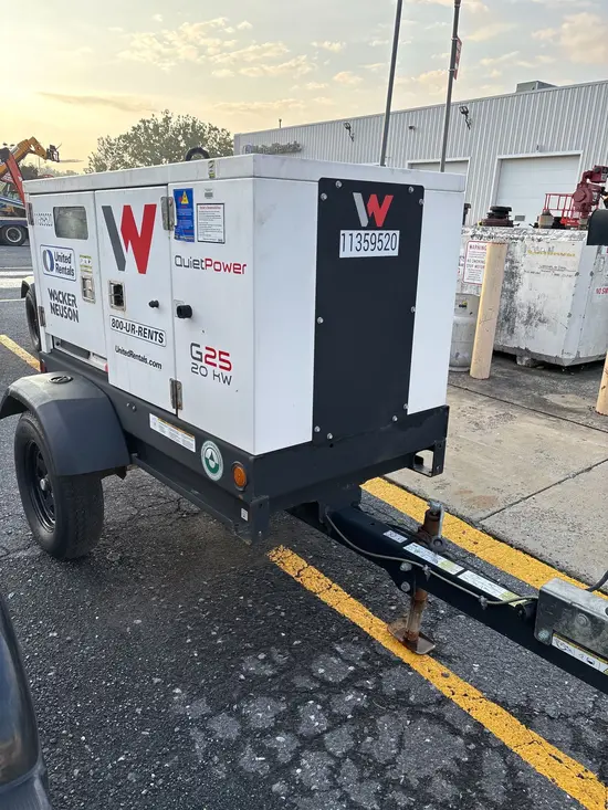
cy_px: 405
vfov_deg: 67.3
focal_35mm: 26
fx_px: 609
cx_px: 304
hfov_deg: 53.1
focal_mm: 5.96
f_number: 1.6
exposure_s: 1/577
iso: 50
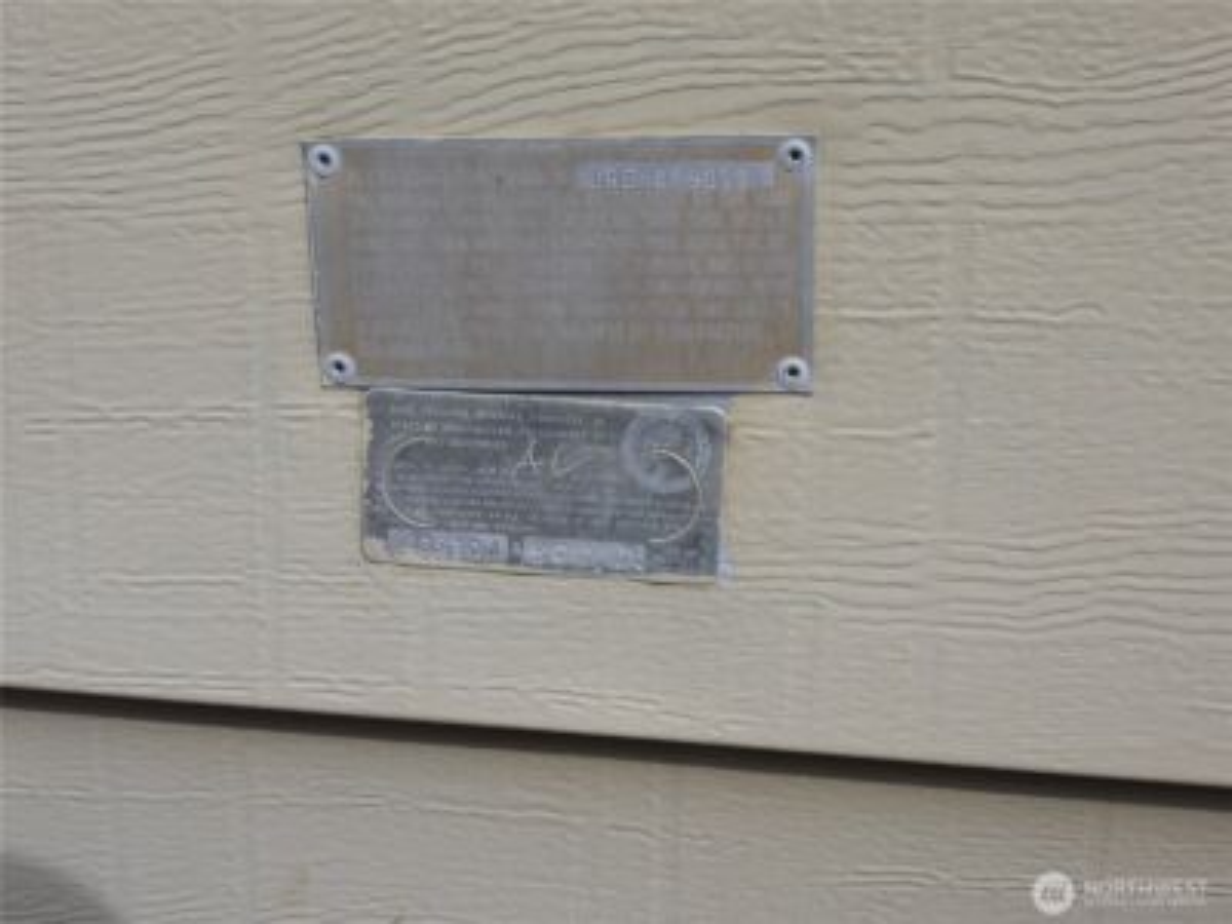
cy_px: 462
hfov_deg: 42.9
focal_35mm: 44
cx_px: 616
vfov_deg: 32.9
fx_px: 1566
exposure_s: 1/1250
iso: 100
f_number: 3.2
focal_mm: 7.9
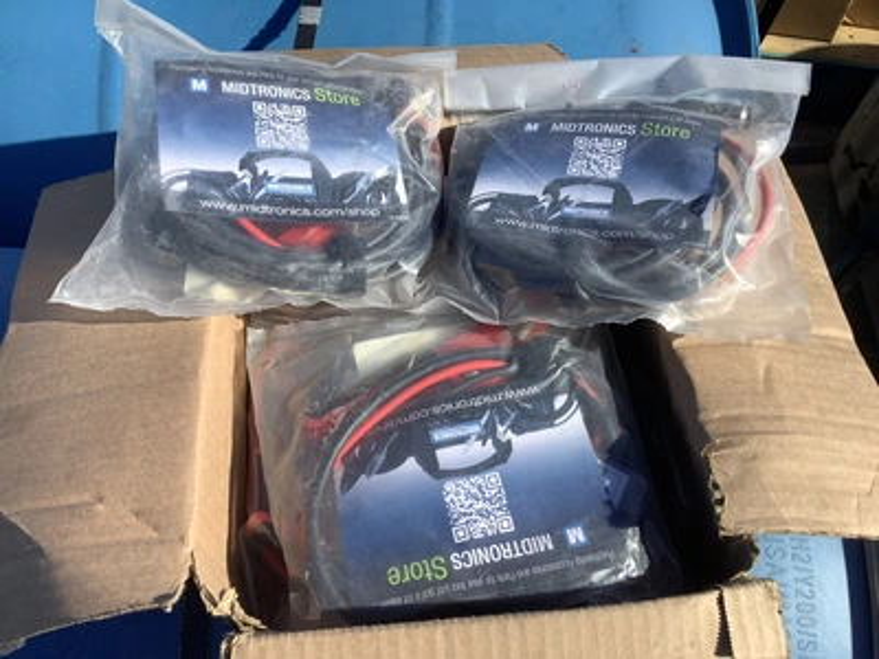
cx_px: 440
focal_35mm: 31
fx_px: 787
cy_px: 330
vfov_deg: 45.4
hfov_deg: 58.4
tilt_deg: -54.8
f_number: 2.4
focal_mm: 3.3
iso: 25
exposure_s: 1/1456
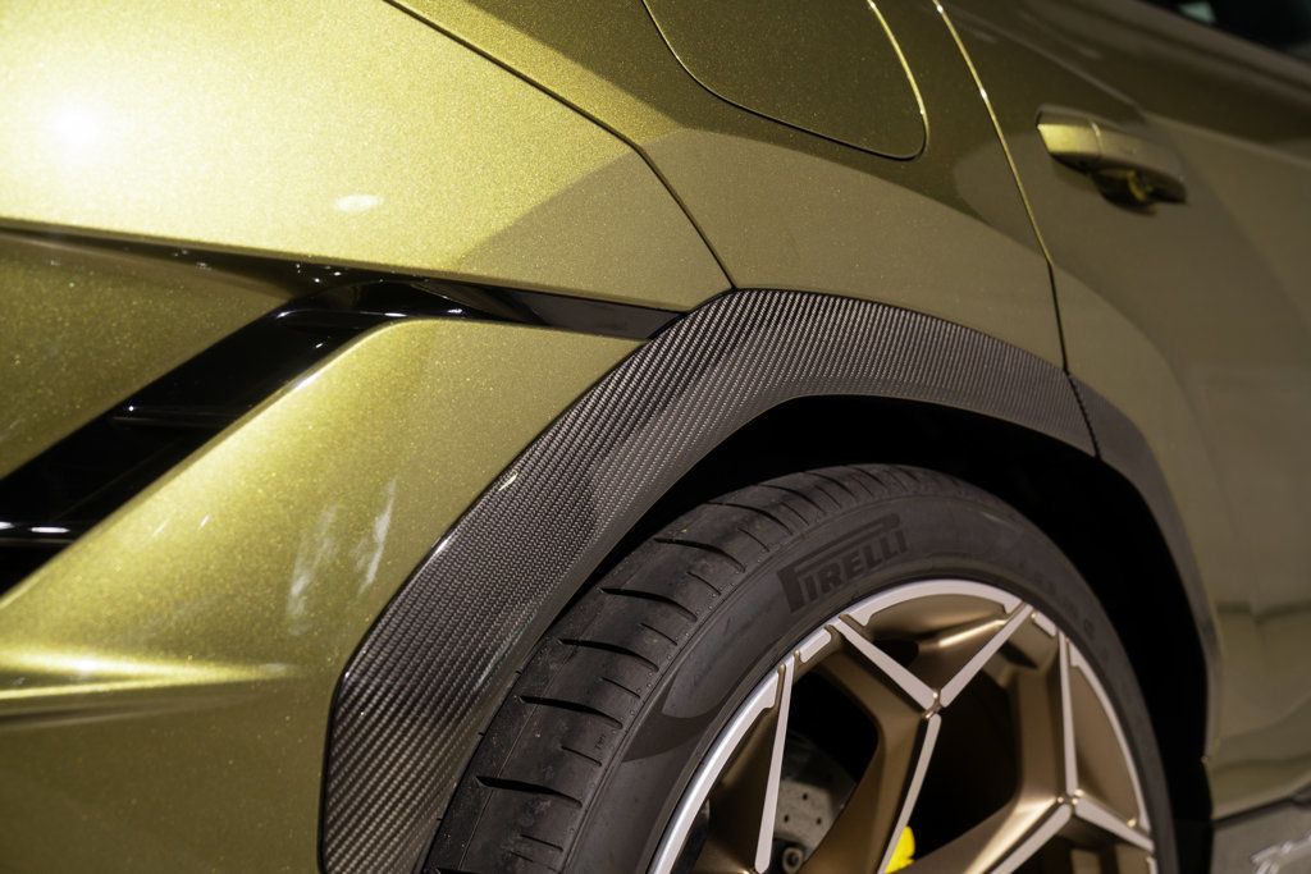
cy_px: 437
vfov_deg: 30.8
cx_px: 656
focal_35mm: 44
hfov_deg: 44.8
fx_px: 1590
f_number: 4
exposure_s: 1/125
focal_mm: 43
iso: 160
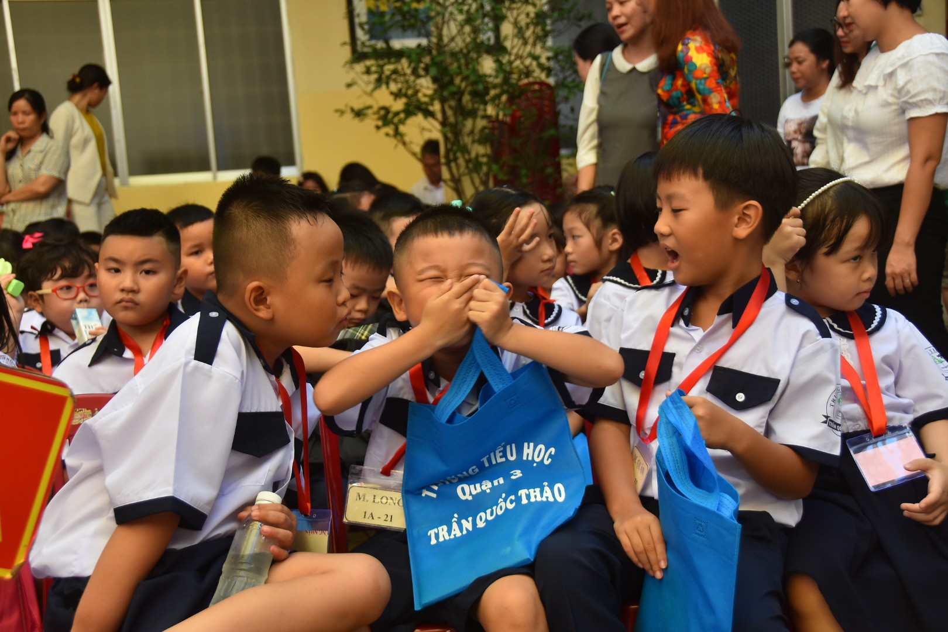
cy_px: 316
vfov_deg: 25.8
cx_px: 474
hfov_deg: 37.9
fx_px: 1382
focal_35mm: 52
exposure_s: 1/250
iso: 320
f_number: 4.2
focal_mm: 35
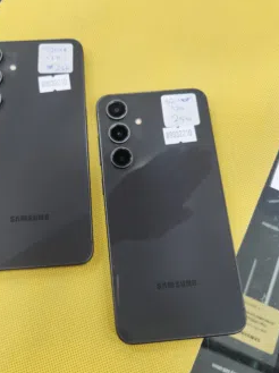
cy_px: 206
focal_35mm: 28
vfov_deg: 63.3
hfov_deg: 49.5
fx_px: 301
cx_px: 117
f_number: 1.8
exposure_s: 1/180
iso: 80
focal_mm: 5.4
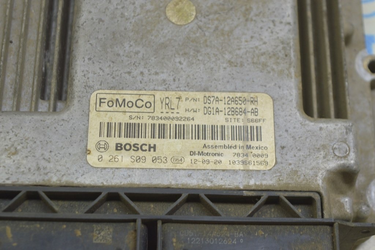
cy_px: 125
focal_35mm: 82
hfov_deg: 24.6
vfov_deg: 16.5
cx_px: 188
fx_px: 859
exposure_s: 1/20
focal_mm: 55
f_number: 5.6
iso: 400
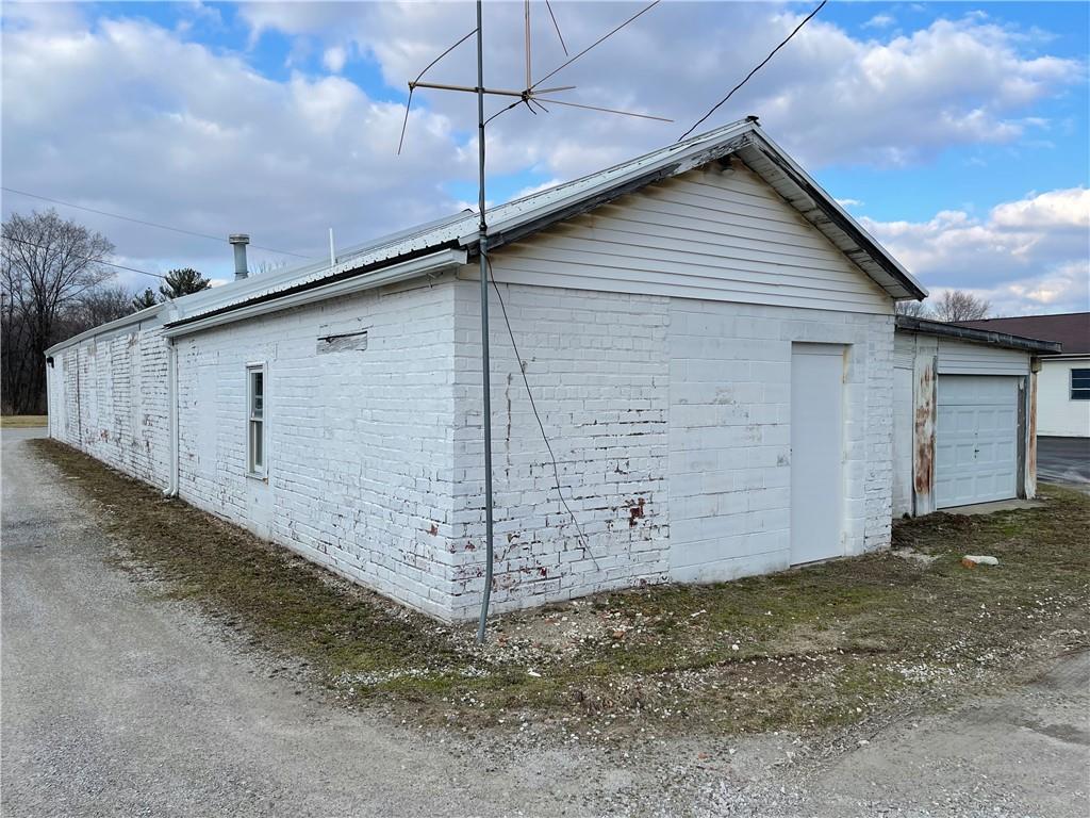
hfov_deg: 67.3
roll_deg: -0.2
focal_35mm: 26
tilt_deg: -1.1
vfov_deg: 53.1
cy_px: 409
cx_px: 545
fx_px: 819
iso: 32
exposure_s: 1/2123
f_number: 1.6
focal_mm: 5.1
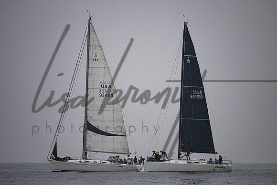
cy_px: 93
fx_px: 3808
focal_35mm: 495
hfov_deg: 4.2
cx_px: 147
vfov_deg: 2.8
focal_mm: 400
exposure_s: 1/5000
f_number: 5.6
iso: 400
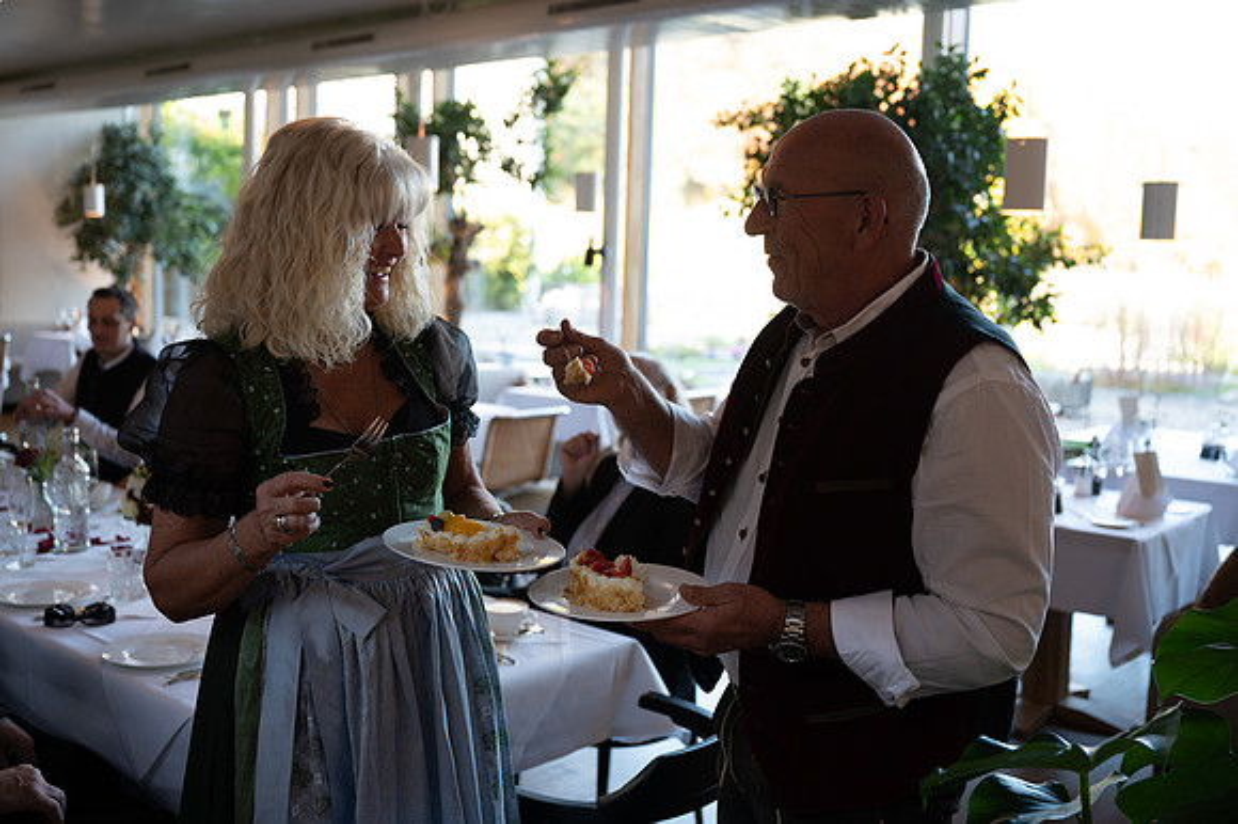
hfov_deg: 53.2
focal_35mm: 36
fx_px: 1237
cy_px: 412
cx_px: 619
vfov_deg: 36.8
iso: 400
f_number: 3.2
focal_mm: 36
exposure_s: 1/100
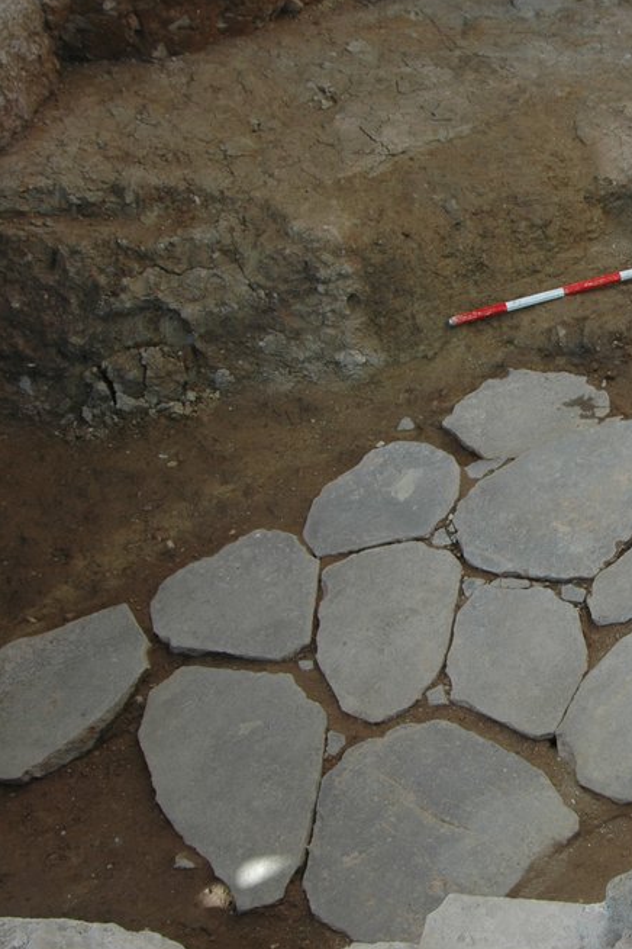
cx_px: 675
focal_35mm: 55
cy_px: 469
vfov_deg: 36.2
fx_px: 1448
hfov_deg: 23.3
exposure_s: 1/125
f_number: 5.6
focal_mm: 24
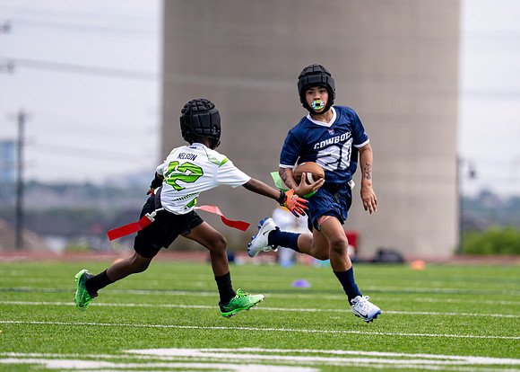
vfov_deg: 4.8
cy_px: 208
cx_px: 286
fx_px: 4420
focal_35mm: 299
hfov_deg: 6.7
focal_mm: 200
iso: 125
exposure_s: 1/2000
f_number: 2.8
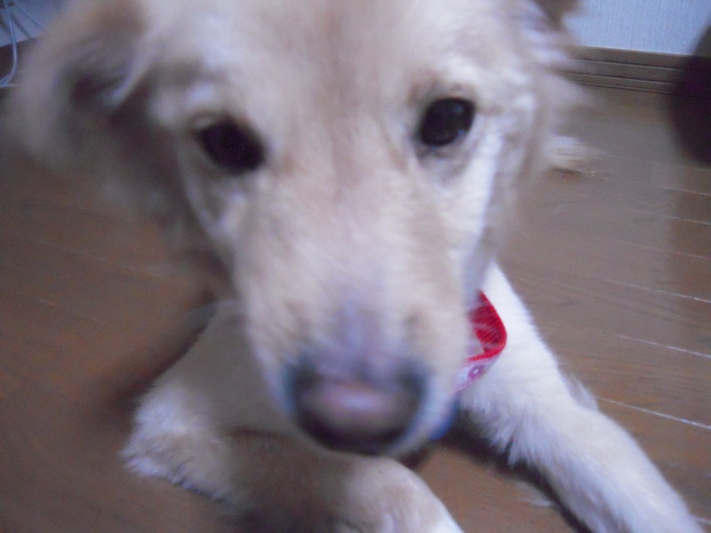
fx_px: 575
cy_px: 266
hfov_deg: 63.4
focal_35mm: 28
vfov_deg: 49.7
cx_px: 356
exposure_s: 1/80
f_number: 2.7
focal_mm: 5
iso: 1600
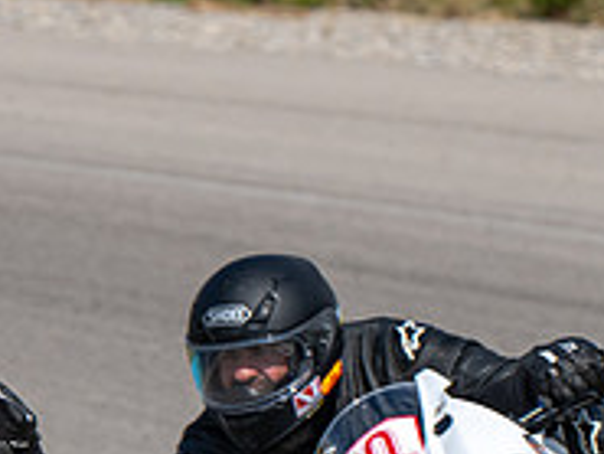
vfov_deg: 1.0
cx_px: -203
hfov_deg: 1.3
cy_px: 539
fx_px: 27115
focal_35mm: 1553
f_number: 9
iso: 160
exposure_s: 1/800
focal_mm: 340
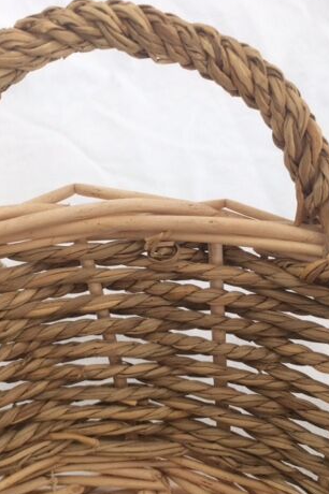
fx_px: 577
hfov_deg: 31.8
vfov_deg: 46.4
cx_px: 135
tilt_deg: -45.4
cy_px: 242
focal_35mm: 42
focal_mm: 4.15
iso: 50
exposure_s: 1/100
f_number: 2.2
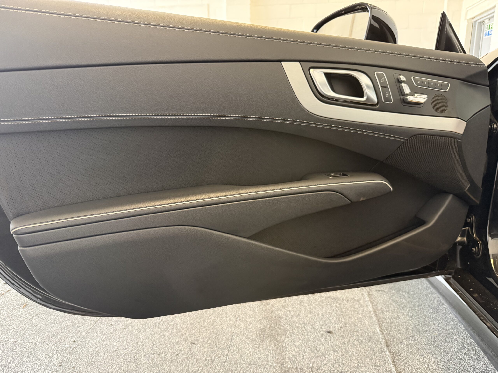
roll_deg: +0.9
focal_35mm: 24
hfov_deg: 71.6
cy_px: 186
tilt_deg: -11.4
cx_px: 249
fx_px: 345
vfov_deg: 56.8
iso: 800
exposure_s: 1/46
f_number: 1.78
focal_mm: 6.76
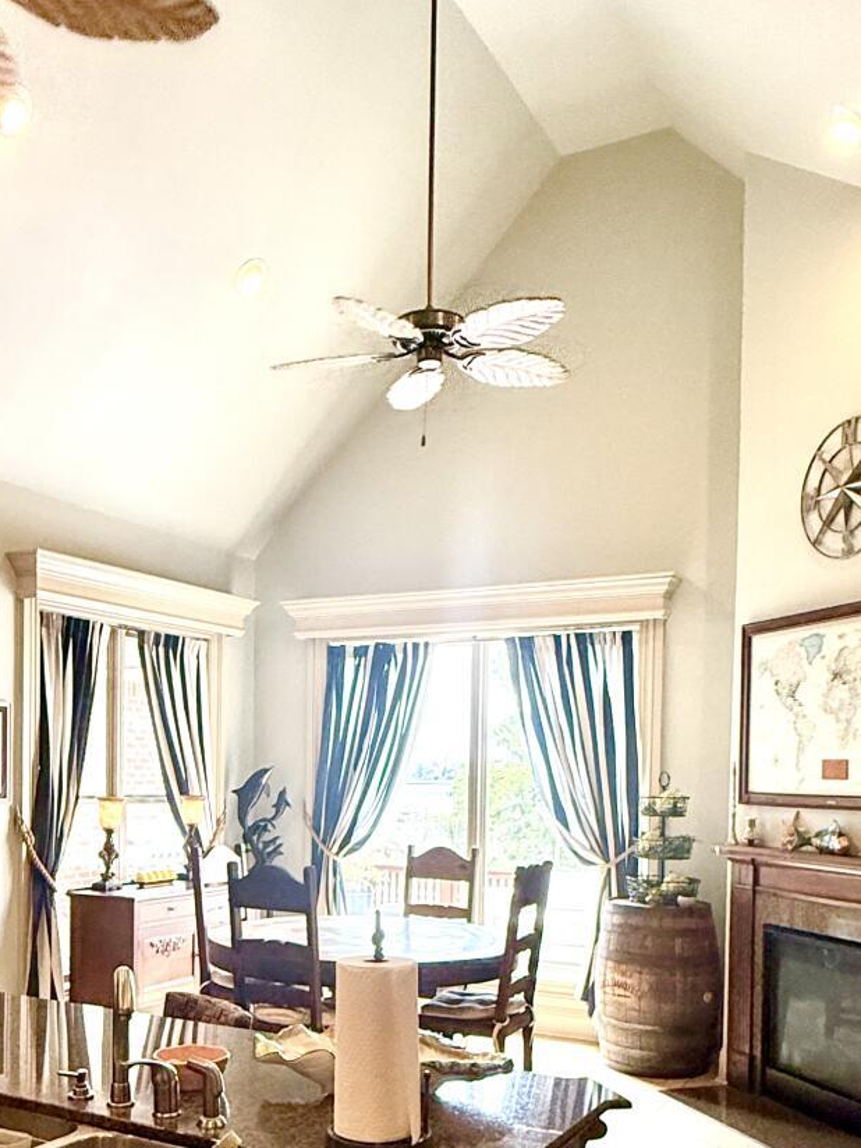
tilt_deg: -1.1
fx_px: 1128
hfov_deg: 41.7
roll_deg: -2.2
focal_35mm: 34
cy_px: 802
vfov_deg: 52.5
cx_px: 369
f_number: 2.2
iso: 250
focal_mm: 2.22
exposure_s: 1/120
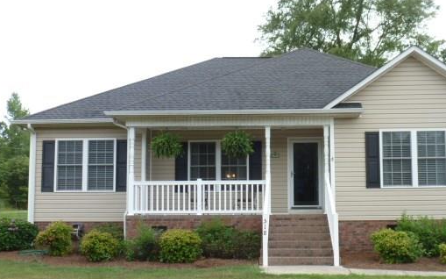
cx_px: 267
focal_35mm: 40
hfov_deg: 49.0
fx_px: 486
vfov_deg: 31.8
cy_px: 180
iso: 100
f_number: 4
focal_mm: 5.4
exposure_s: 1/125
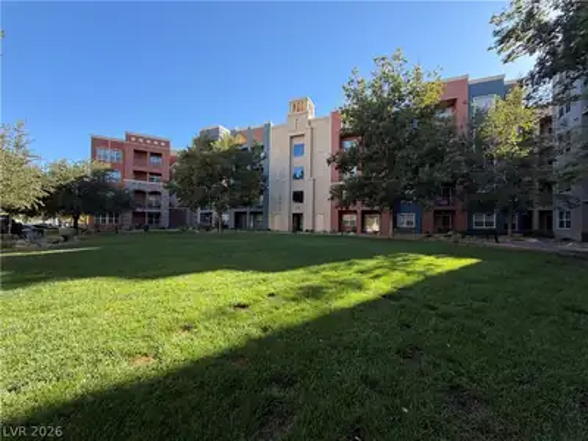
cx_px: 294
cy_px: 220
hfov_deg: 102.1
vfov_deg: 85.7
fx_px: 238
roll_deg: -0.8
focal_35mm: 14
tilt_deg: +0.6
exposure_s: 1/502
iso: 50
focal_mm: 2.22
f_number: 2.2
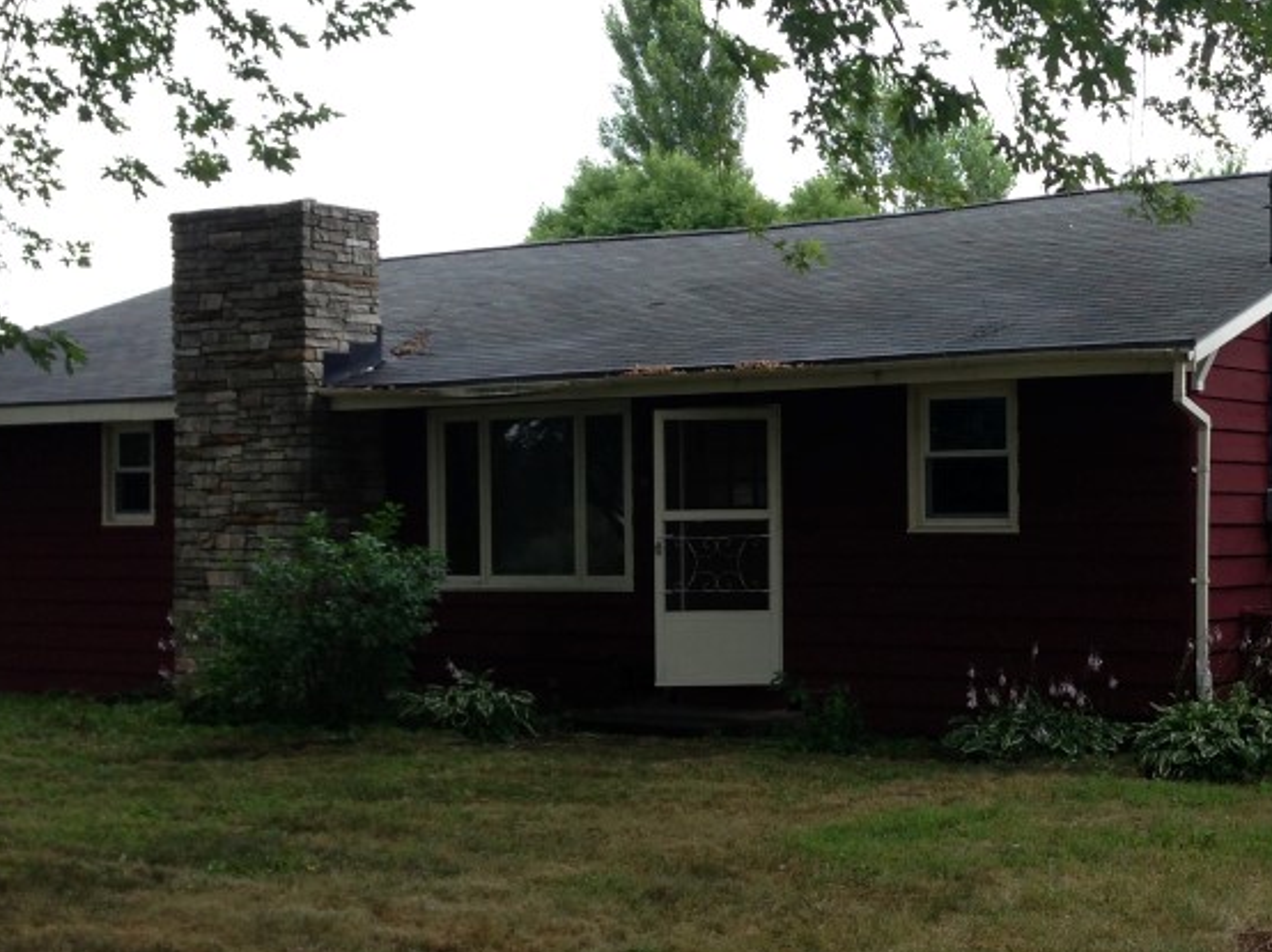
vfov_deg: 24.0
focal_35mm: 61
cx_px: 1040
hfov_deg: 30.8
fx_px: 2241
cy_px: 507
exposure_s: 1/163
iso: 50
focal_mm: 4.13
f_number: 2.4
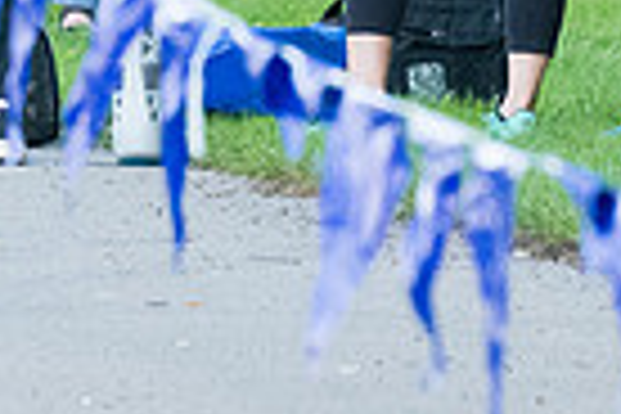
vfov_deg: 1.3
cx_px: 292
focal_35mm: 1072
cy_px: -369
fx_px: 18491
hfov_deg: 1.9
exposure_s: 1/1250
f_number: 5.6
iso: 4000
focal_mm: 170
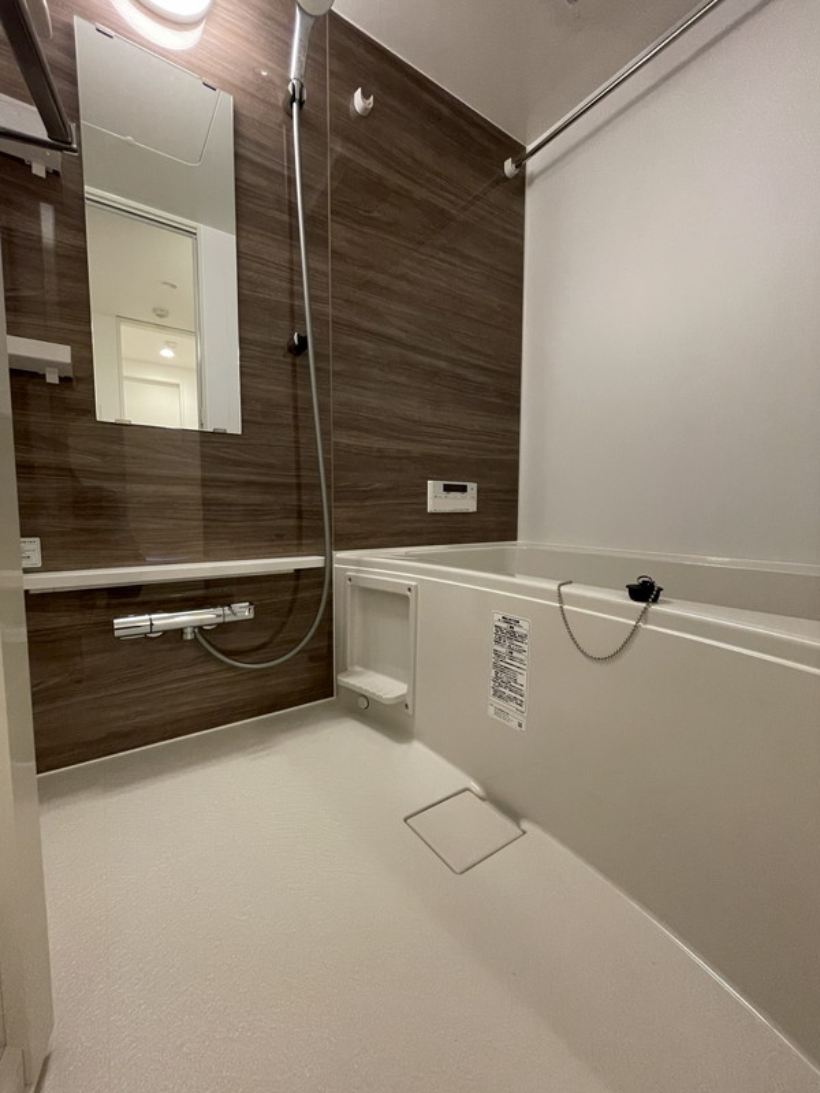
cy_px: 546
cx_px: 410
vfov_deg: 102.1
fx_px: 442
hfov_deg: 85.7
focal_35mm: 14
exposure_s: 1/50
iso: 400
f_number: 2.4
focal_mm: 1.55
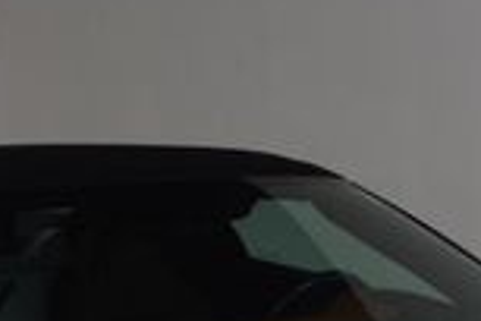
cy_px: 529
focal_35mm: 151
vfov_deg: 8.8
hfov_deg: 13.5
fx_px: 2017
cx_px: 362
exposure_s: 1/160
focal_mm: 24
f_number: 14
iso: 100
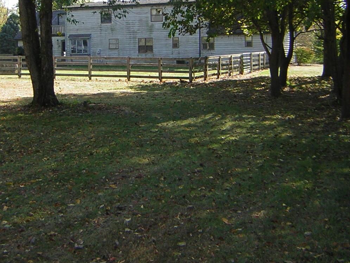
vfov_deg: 24.9
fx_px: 587
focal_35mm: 58
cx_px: 158
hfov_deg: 33.2
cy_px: 62
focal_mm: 4.7
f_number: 2.6
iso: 50
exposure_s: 1/244
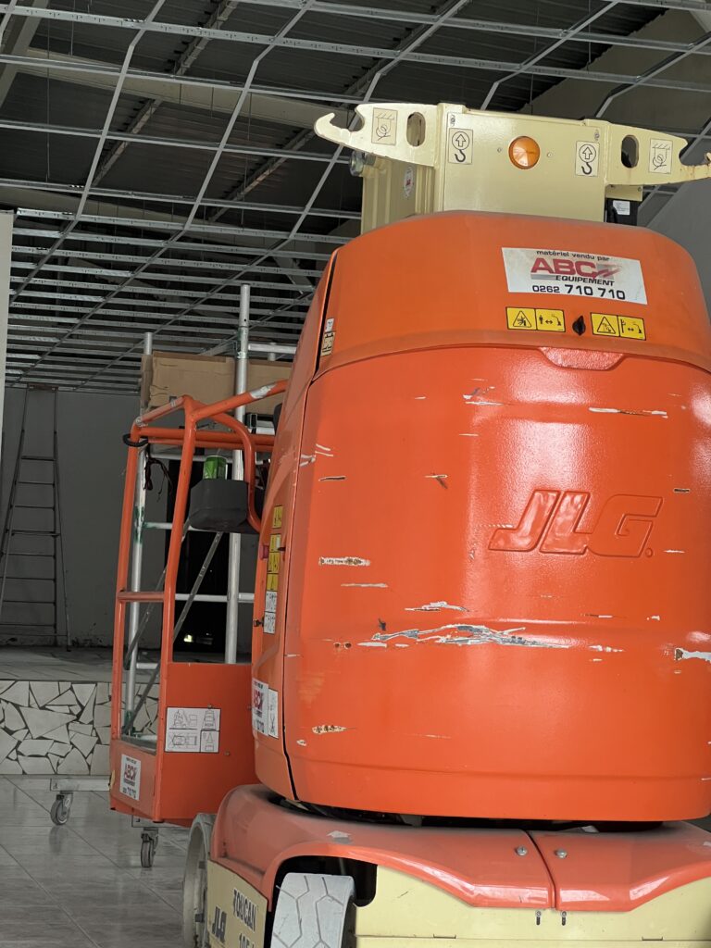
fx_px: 2109
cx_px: 356
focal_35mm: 77
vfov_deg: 25.3
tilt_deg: +4.6
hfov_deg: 19.1
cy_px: 474
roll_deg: -2.6
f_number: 2.8
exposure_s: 1/60
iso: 320
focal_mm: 9
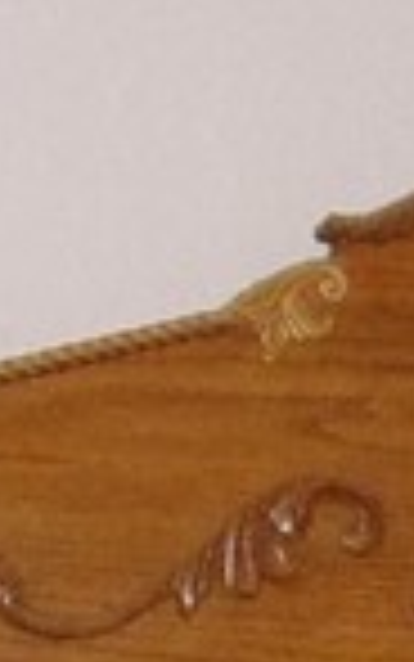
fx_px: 4401
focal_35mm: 244
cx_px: 958
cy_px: 1256
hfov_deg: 5.2
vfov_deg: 8.2
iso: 320
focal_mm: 5.9
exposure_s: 1/34
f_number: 3.7
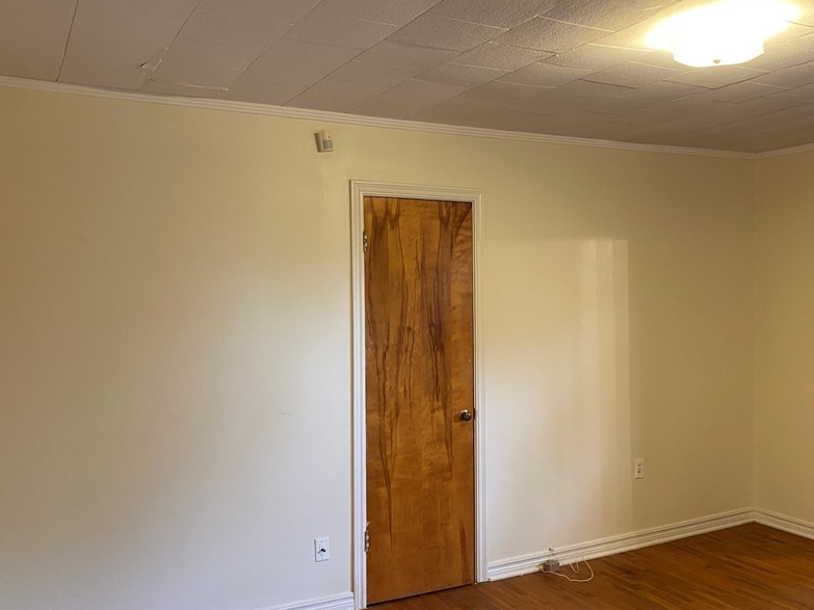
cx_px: 479
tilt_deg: -3.4
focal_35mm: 34
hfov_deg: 53.7
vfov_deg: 41.8
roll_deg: +0.1
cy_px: 326
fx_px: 799
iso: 320
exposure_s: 1/60
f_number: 1.8
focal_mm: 4.25
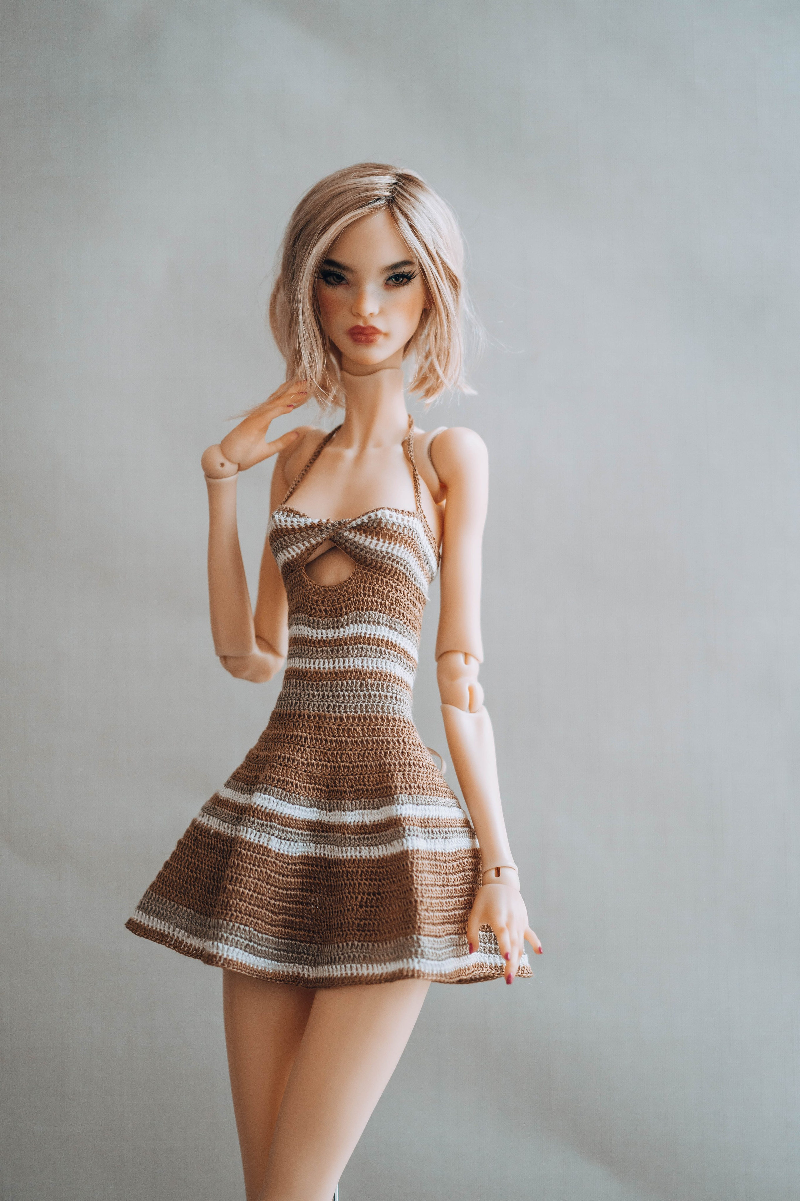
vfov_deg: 27.0
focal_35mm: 75
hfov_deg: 18.2
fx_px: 2500
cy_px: 600
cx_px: 400
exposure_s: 1/80
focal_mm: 50
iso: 200
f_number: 2.8
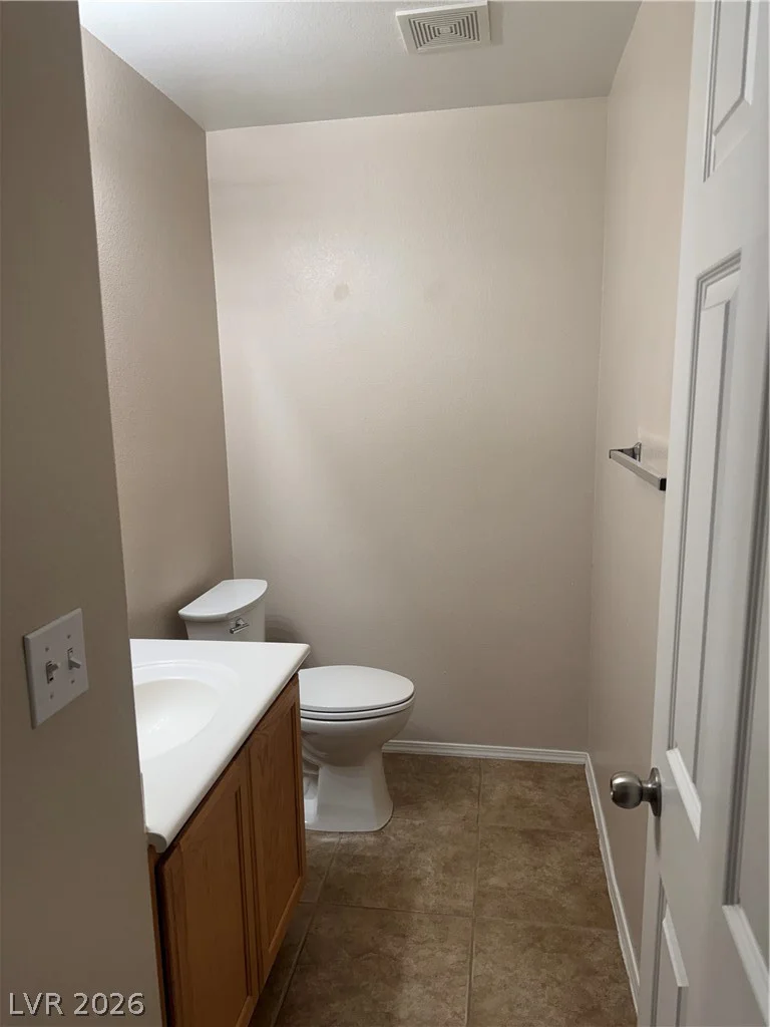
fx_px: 712
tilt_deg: -10.5
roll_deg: +1.6
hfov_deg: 56.8
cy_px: 514
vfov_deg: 71.6
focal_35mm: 24
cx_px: 385
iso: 160
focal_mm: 6.76
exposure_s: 1/120
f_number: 1.78
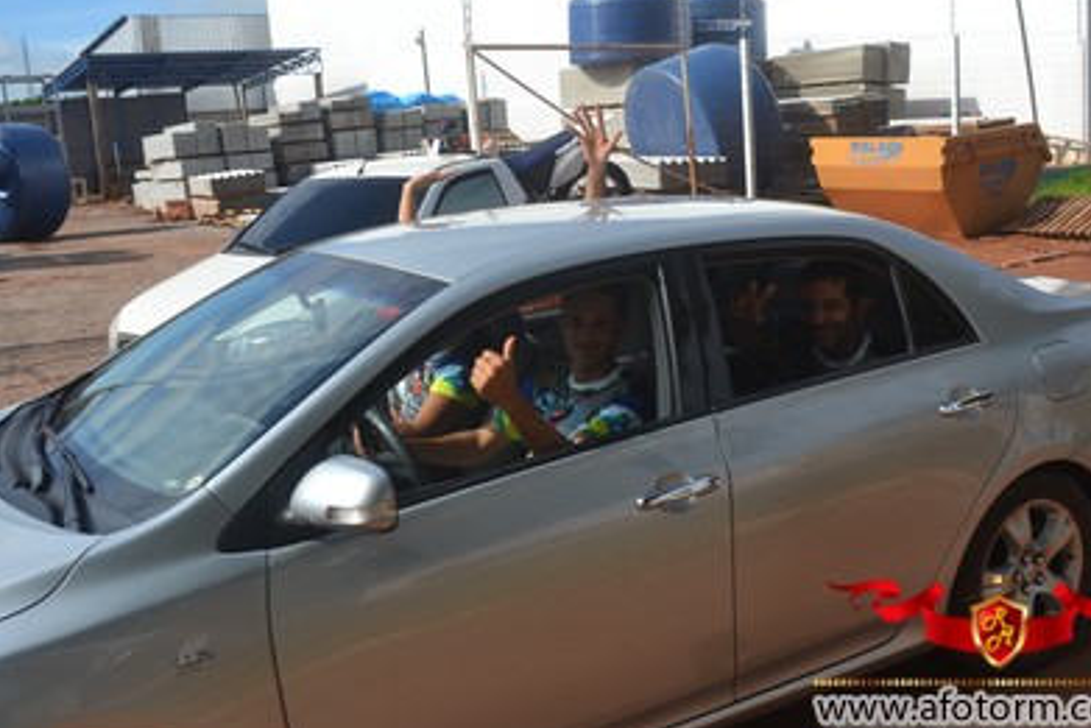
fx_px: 1152
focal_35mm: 38
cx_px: 580
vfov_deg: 35.1
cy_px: 338
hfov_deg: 50.6
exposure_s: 1/320
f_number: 9
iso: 100
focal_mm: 22
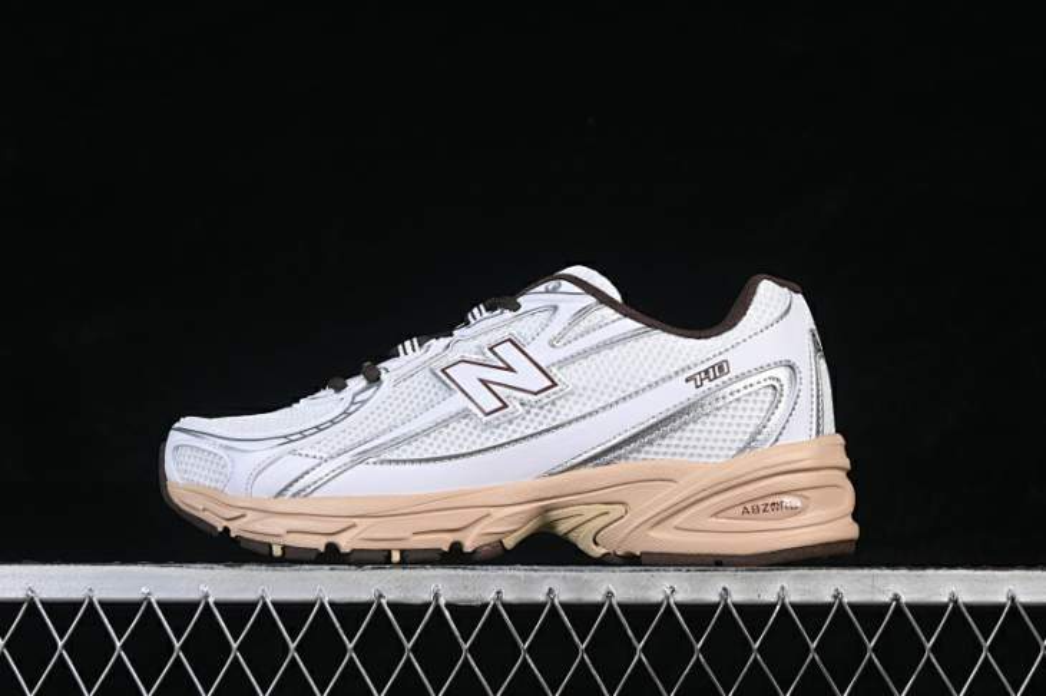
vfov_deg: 18.2
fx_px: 2178
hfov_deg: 27.0
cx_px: 523
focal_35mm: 75
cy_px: 348
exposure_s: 1/80
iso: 160
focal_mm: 50
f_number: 8
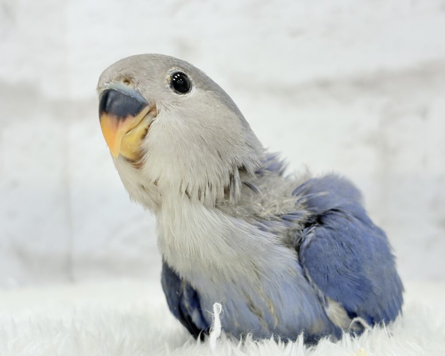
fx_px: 804
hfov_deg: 30.9
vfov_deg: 25.0
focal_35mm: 61
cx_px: 235
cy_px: 187
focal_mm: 5.96
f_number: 1.6
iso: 80
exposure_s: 1/100
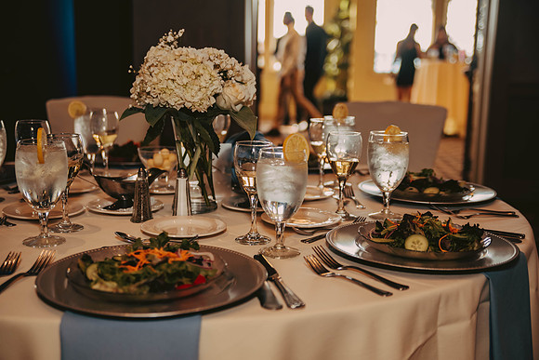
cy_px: 180
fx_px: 719
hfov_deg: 41.1
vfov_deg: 28.1
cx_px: 270
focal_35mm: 48
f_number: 2.8
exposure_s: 1/125
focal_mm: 48
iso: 500
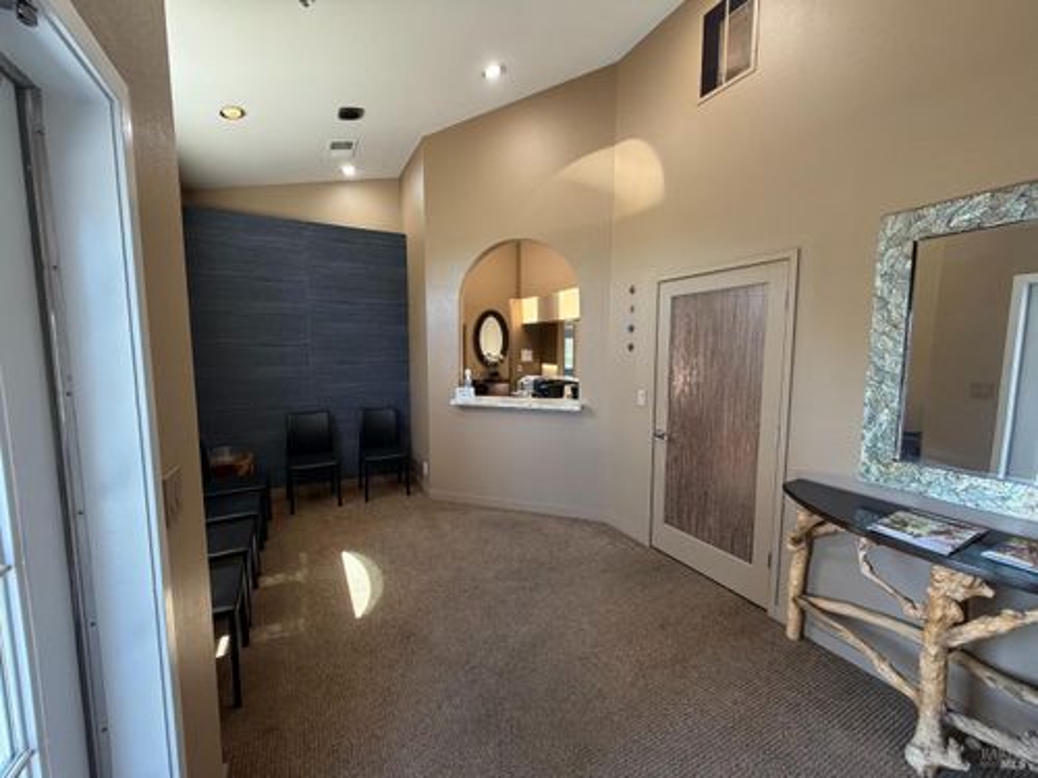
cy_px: 389
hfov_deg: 102.1
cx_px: 519
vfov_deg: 85.7
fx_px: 420
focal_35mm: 14
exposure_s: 1/60
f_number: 2.2
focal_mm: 2.22
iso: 200
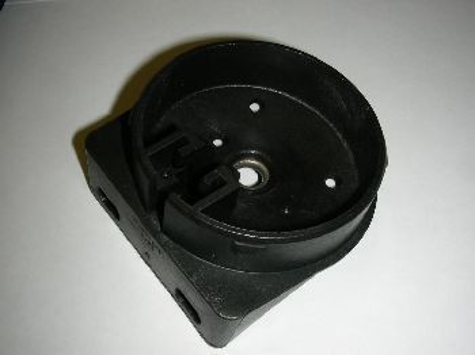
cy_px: 178
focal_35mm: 38
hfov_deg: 49.0
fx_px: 521
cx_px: 238
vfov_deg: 37.7
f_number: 6.8
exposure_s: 1/60.1
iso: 50
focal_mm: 6.3
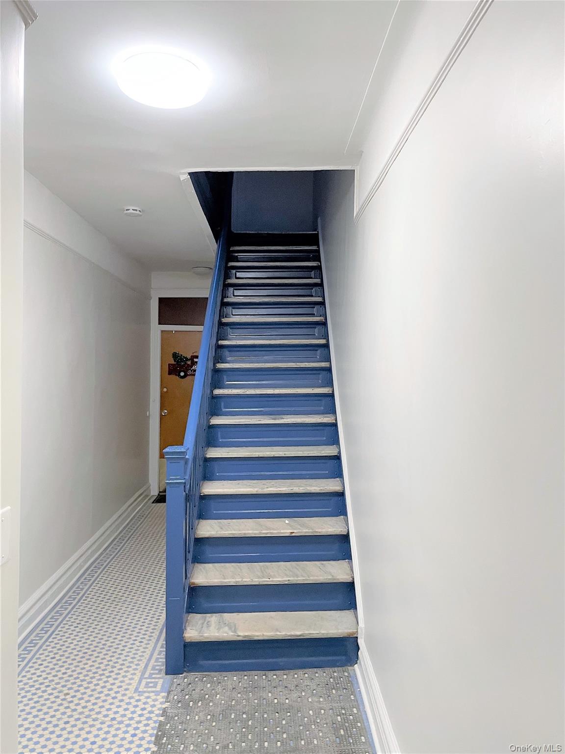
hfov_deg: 53.1
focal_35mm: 26
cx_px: 282
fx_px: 566
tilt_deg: +4.8
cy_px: 377
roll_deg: +1.6
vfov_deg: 67.3
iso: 200
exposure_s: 1/60
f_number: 1.6
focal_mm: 4.2
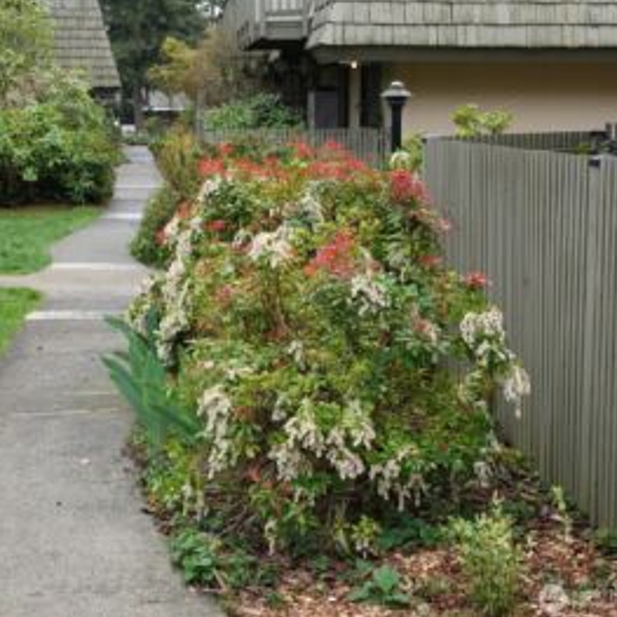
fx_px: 1512
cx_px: 204
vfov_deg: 23.1
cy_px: 306
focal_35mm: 75
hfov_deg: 23.0
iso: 640
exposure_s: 1/60
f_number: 8
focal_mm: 21.83
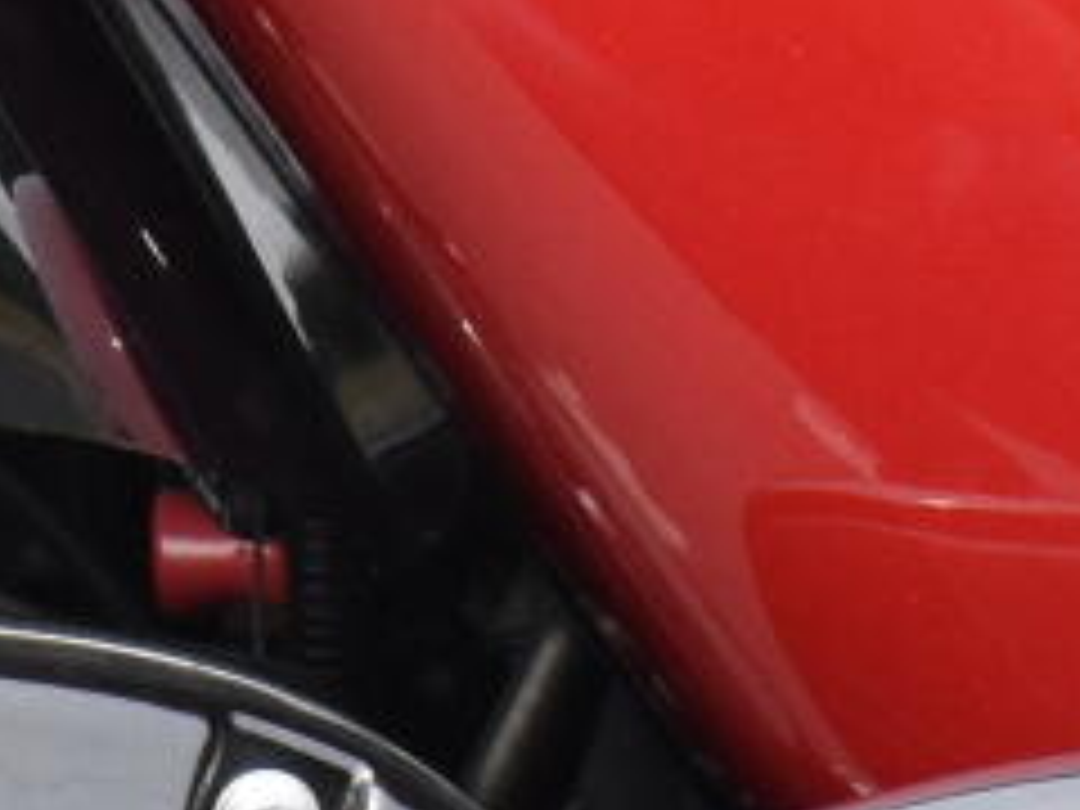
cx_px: -1998
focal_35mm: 408
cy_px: 542
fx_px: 12729
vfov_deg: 3.6
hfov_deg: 4.7
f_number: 8
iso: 400
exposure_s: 1/250
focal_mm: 34
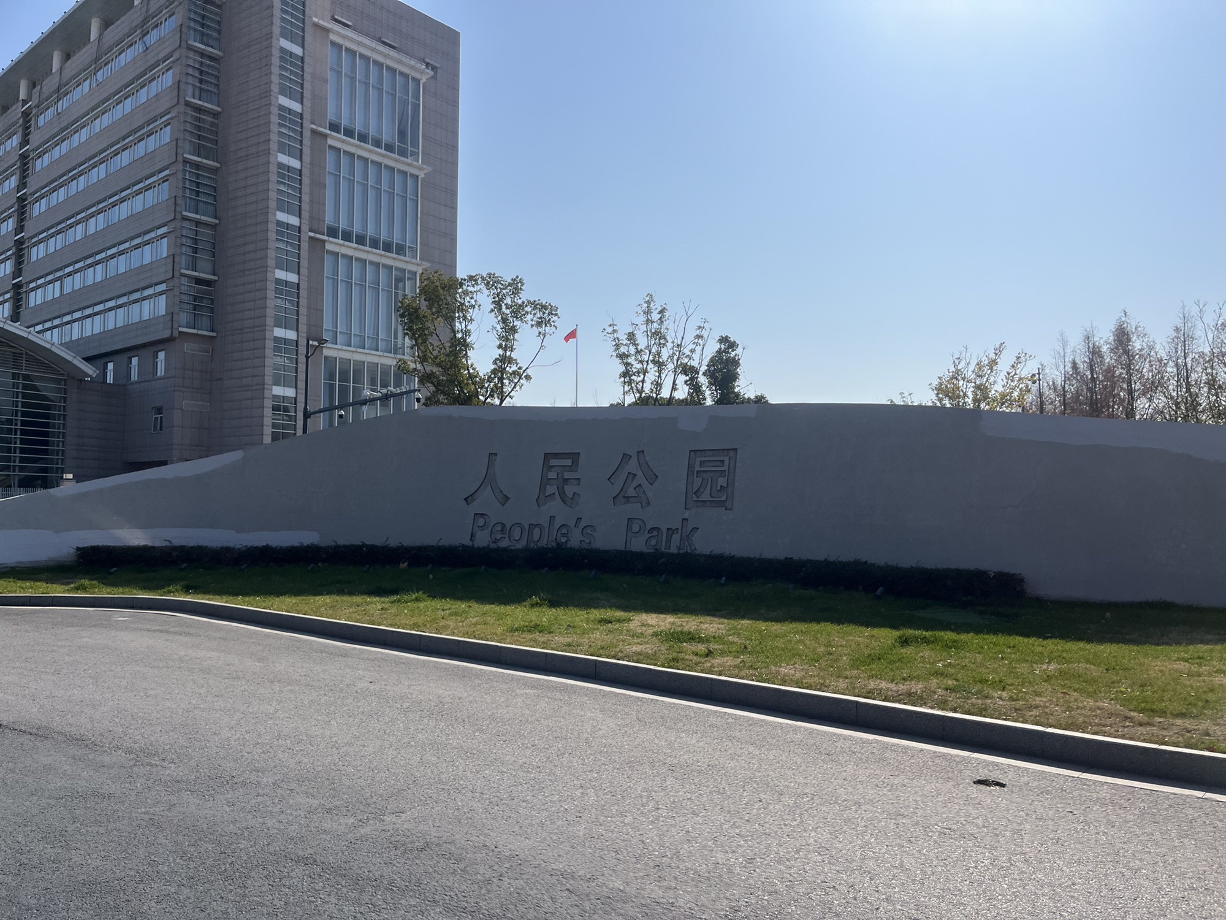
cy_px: 460
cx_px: 613
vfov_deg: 53.1
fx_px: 921
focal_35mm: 26
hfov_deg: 67.3
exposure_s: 1/9901
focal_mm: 5.1
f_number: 1.6
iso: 50
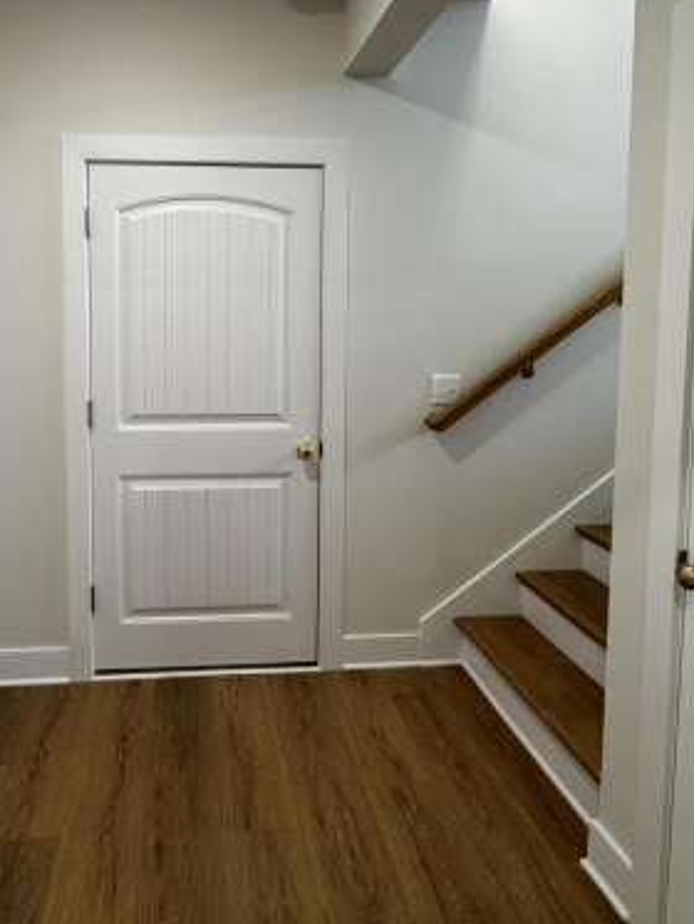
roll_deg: -0.4
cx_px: 243
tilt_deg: -4.8
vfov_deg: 68.6
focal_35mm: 25
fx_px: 668
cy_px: 363
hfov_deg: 54.0
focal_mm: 2.22
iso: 320
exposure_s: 1/120
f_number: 2.2
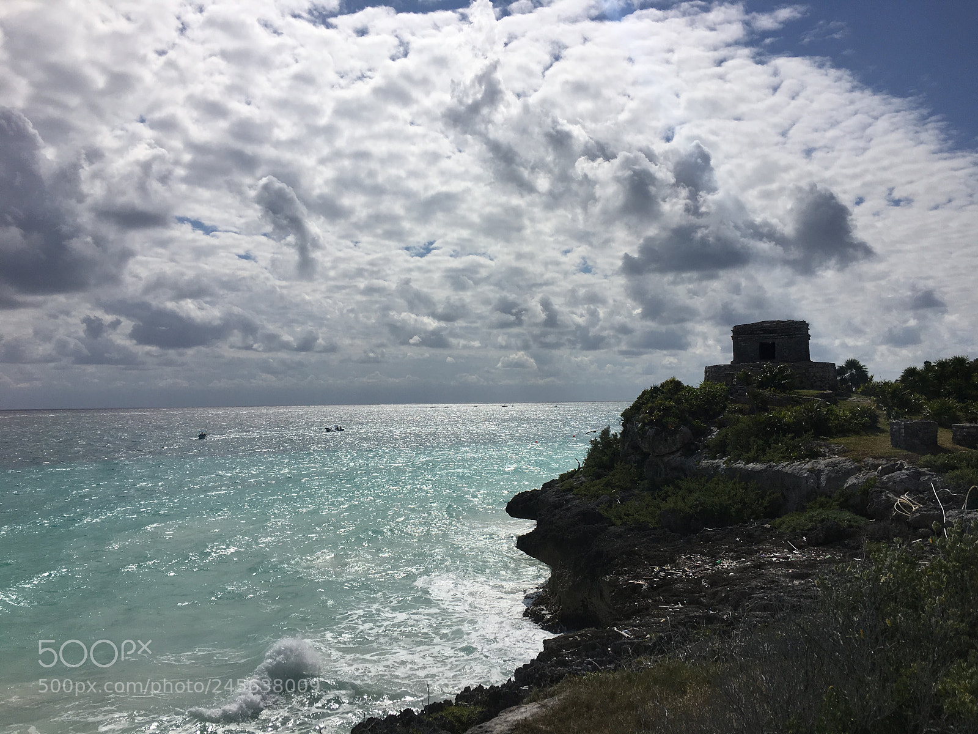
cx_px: 489
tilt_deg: +4.2
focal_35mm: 29
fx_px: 819
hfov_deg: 61.7
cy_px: 367
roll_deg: +0.6
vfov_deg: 48.2
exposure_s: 1/9615
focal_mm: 4.15
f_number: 2.2
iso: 25
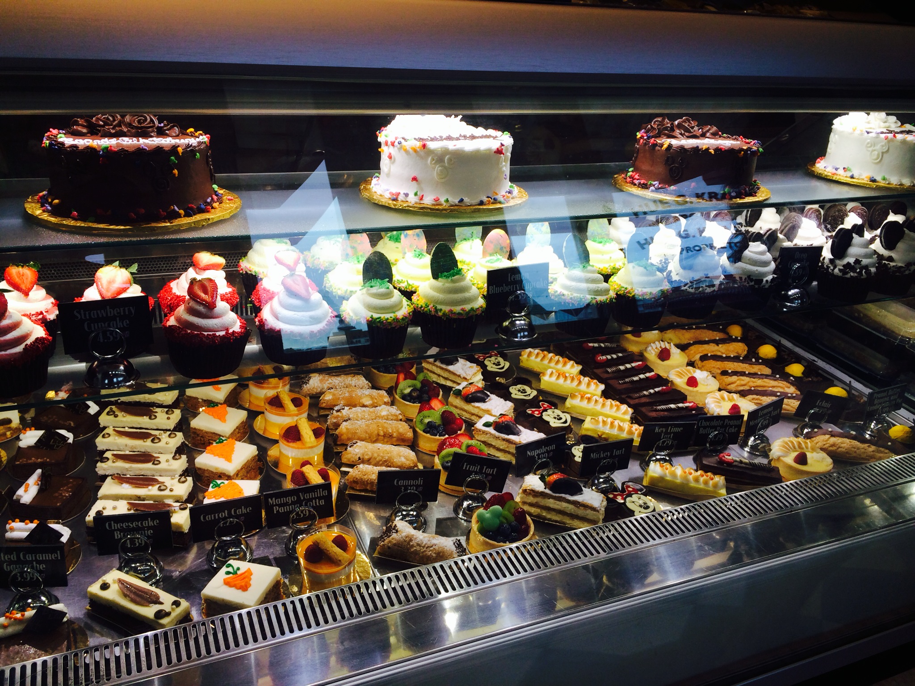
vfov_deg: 46.8
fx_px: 793
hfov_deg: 60.0
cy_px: 343
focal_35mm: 30
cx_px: 458
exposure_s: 1/120
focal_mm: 4.12
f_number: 2.2
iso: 64
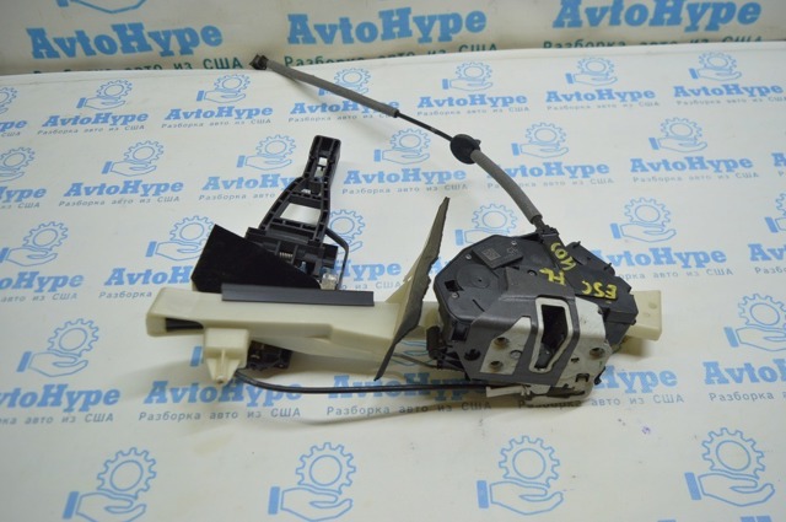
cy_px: 261
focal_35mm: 30
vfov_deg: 43.5
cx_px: 393
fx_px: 654
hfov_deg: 62.0
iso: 400
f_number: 3.8
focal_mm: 20
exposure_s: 1/80
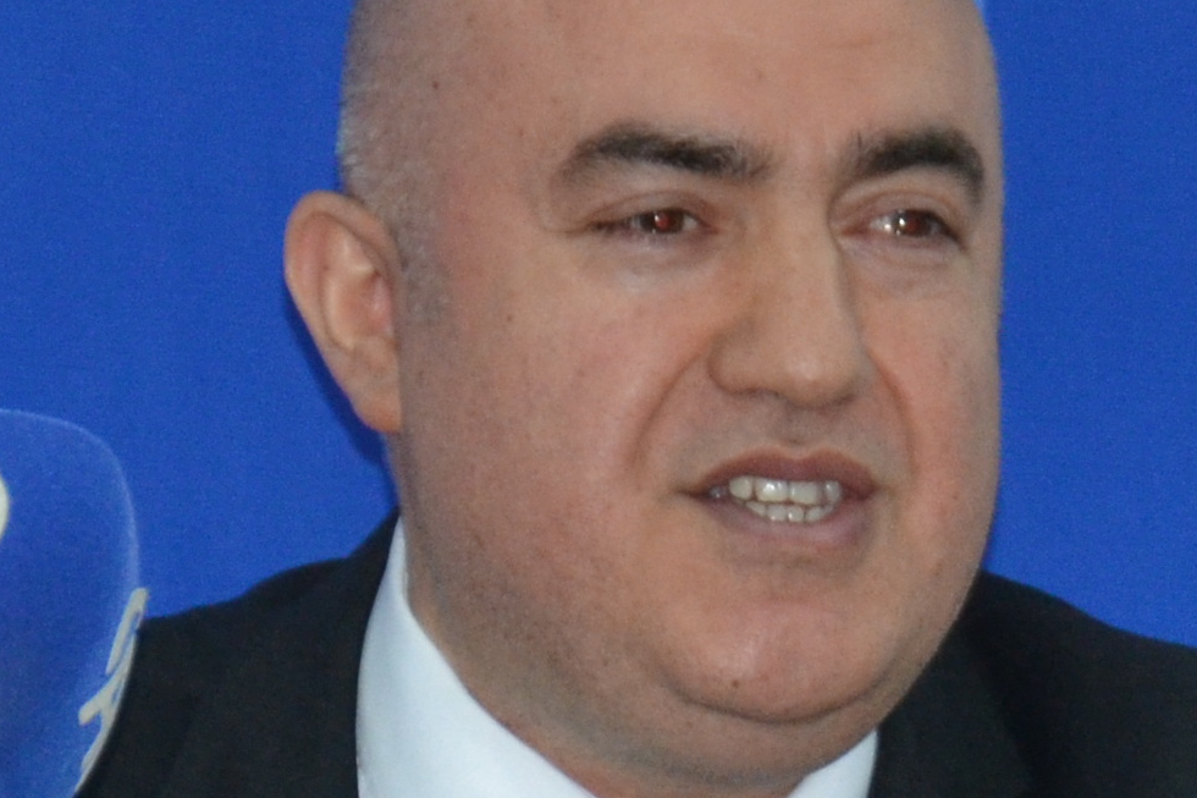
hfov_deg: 2.6
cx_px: 1138
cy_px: 755
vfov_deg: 1.7
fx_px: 26278
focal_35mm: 791
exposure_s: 1/60
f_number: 5.6
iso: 800
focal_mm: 105
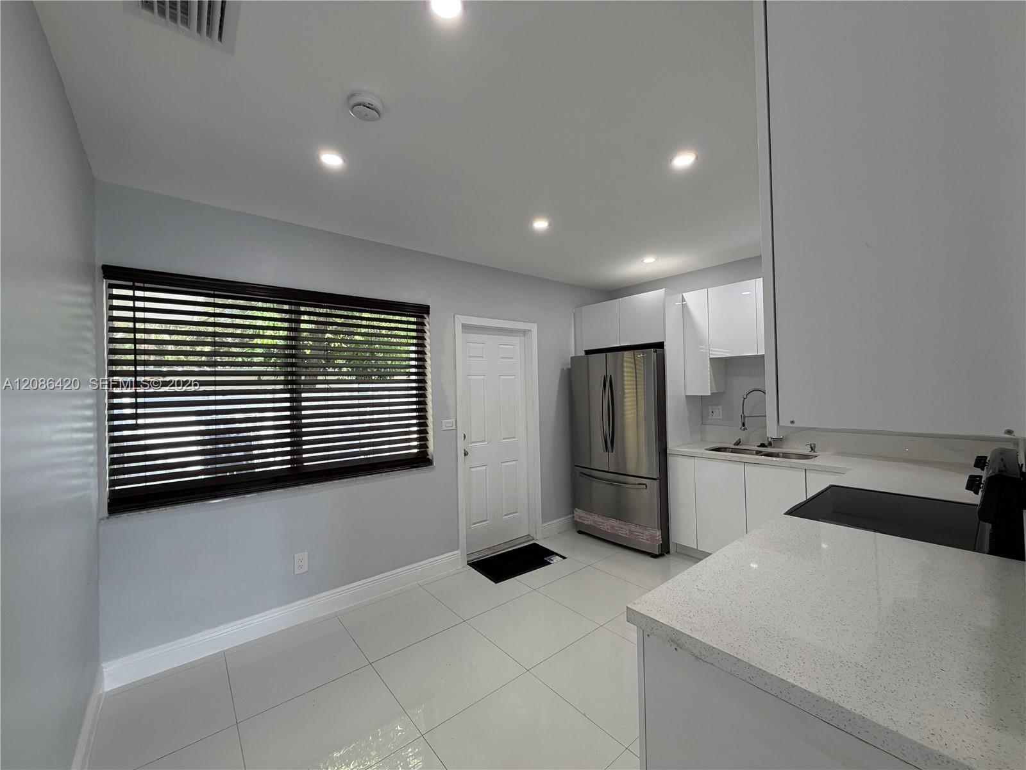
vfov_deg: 85.7
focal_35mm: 14
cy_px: 385
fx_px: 415
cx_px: 513
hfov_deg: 102.1
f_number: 2.2
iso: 100
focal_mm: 2.22
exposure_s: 1/120
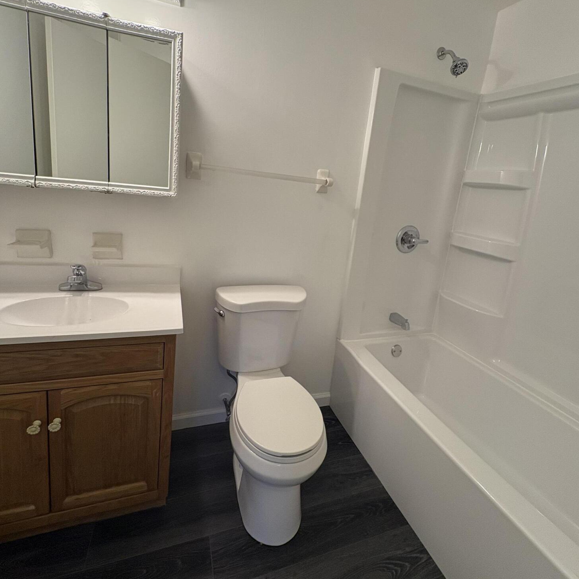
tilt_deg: -10.1
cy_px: 245
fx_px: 322
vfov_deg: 83.4
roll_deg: -6.2
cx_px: 292
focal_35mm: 17
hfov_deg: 84.0
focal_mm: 2.22
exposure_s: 1/120
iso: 200
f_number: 2.2
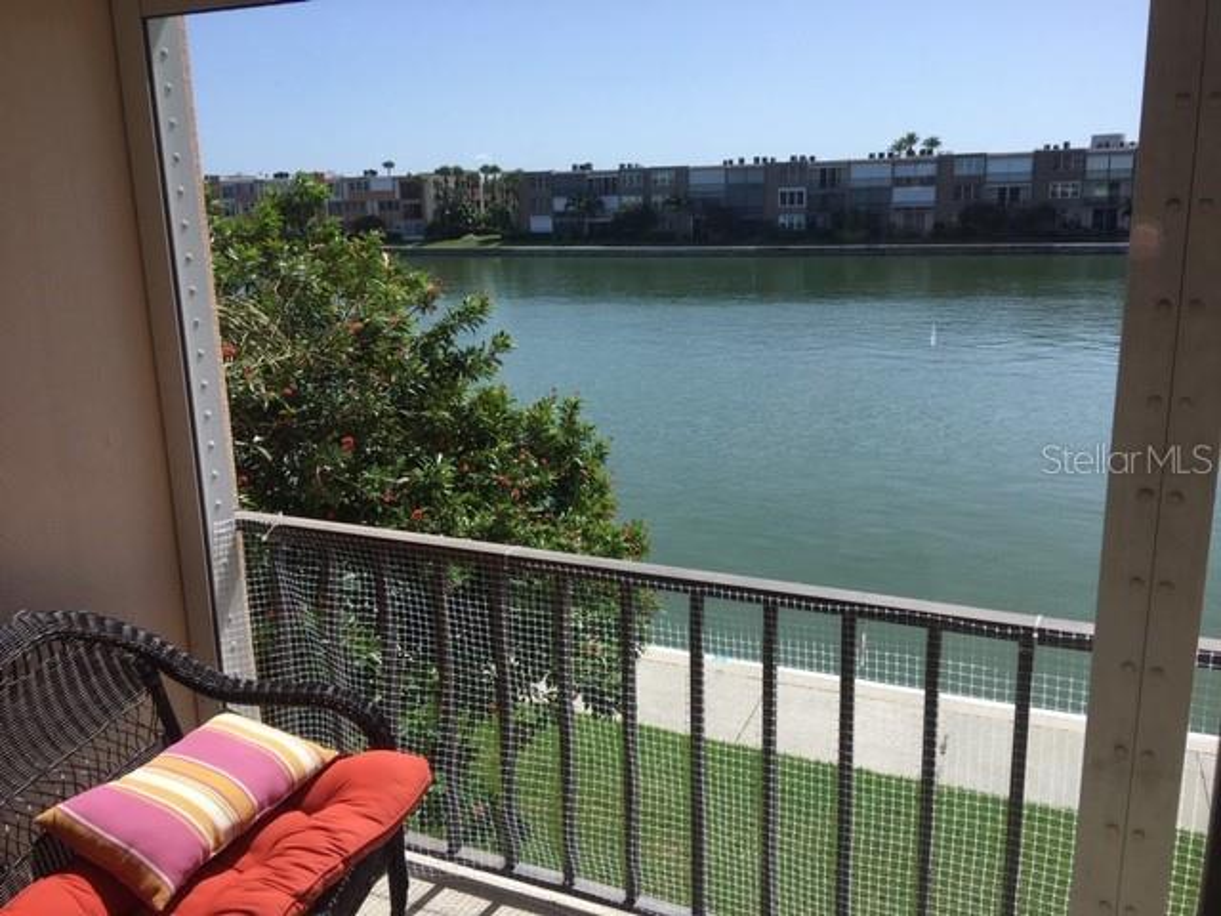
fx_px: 1023
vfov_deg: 48.2
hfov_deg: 61.7
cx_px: 610
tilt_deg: -11.4
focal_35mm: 29
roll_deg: +1.2
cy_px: 458
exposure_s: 1/818
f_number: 2.2
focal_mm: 4.15
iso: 25
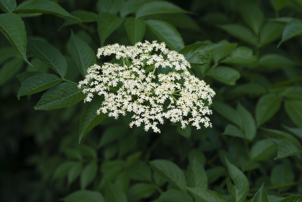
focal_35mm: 70
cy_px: 101
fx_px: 587
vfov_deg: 19.5
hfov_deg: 28.8
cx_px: 151
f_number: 8
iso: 400
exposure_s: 1/250
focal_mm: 70
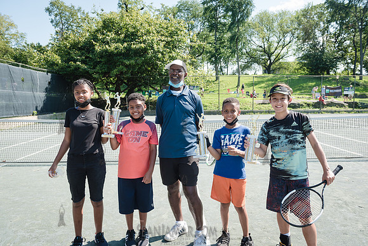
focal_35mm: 27
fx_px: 276
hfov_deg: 67.4
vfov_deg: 48.0
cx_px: 184
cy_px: 123
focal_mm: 27
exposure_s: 1/250
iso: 125
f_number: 5.6
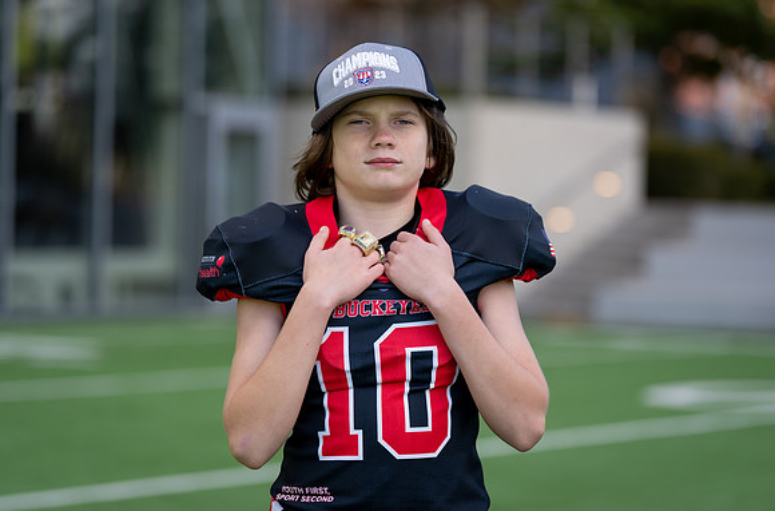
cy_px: 239
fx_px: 2691
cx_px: 407
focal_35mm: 125
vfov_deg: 10.8
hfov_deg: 16.4
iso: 100
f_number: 2.8
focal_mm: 117
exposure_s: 1/500
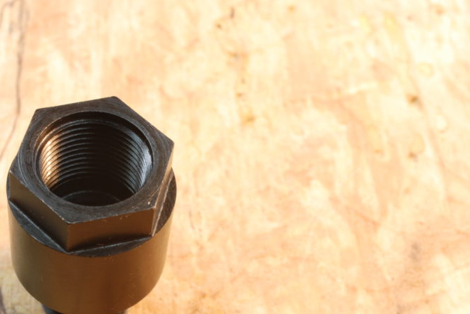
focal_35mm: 93
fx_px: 1215
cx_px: 146
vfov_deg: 14.7
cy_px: 230
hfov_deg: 21.8
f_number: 22
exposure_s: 1/6
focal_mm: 40
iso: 200
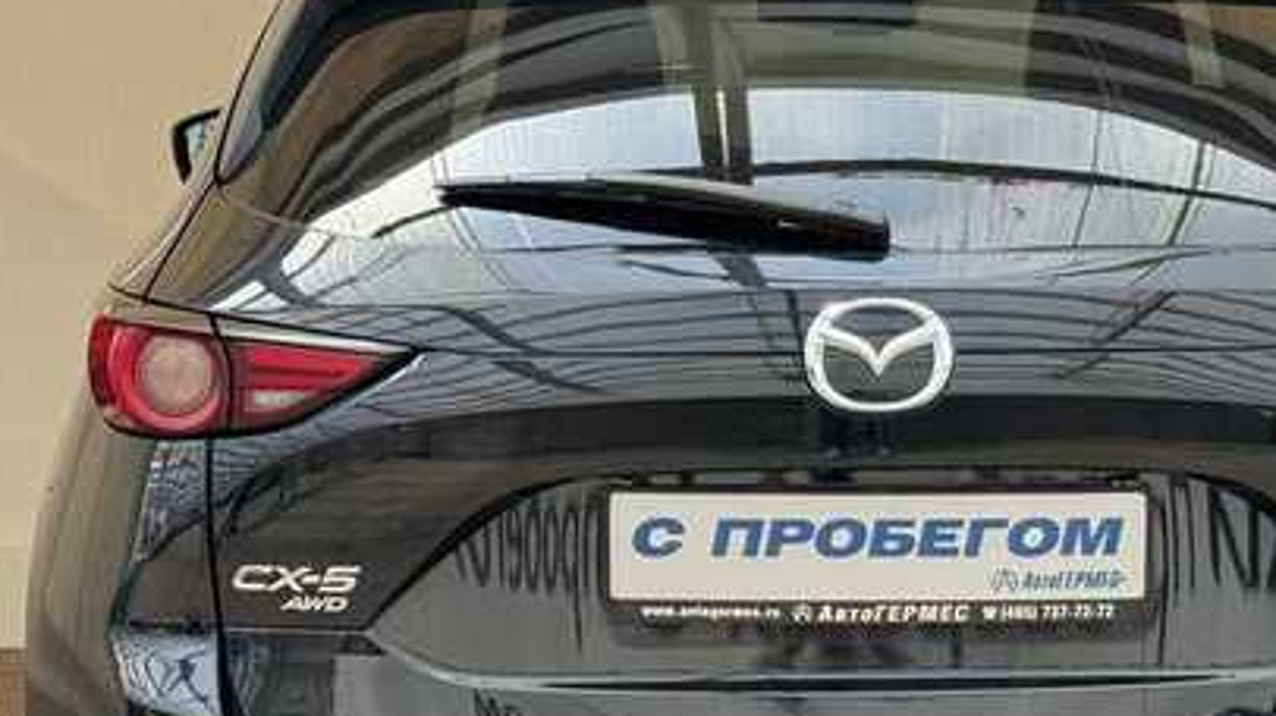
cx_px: 915
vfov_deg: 10.4
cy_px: 466
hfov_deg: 18.4
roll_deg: -1.3
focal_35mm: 116
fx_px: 3923
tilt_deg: -10.1
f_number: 1.78
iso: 64
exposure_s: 1/966
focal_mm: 6.76
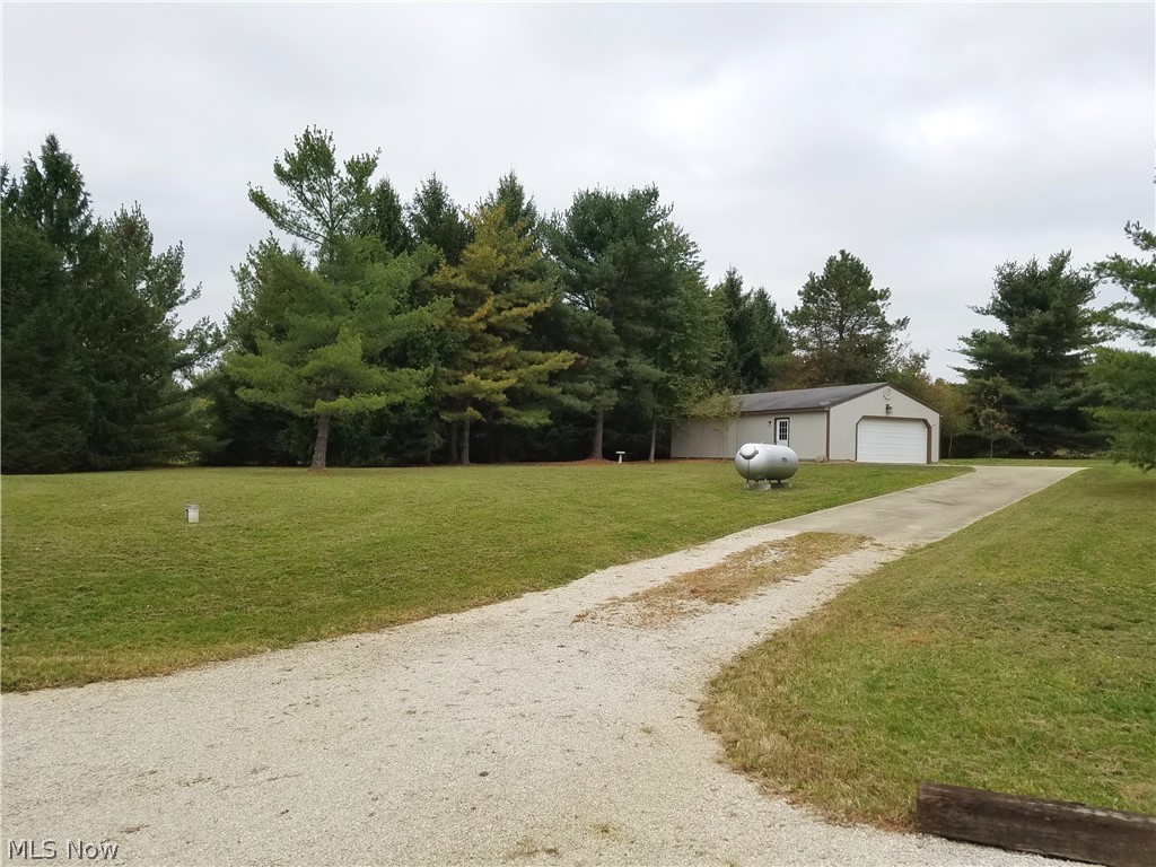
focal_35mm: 26
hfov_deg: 67.3
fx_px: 868
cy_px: 434
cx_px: 578
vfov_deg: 53.1
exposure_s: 1/491
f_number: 1.7
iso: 50
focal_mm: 4.2
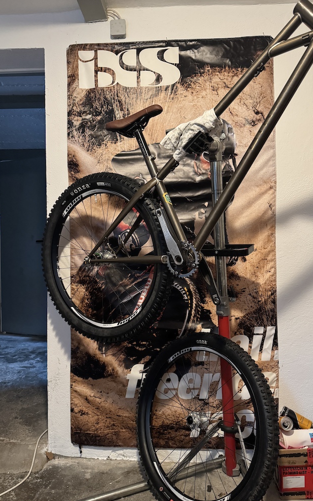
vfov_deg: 70.4
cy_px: 251
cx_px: 157
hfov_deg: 47.6
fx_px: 355
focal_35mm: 26
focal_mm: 6.76
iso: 800
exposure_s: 1/50
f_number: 1.78
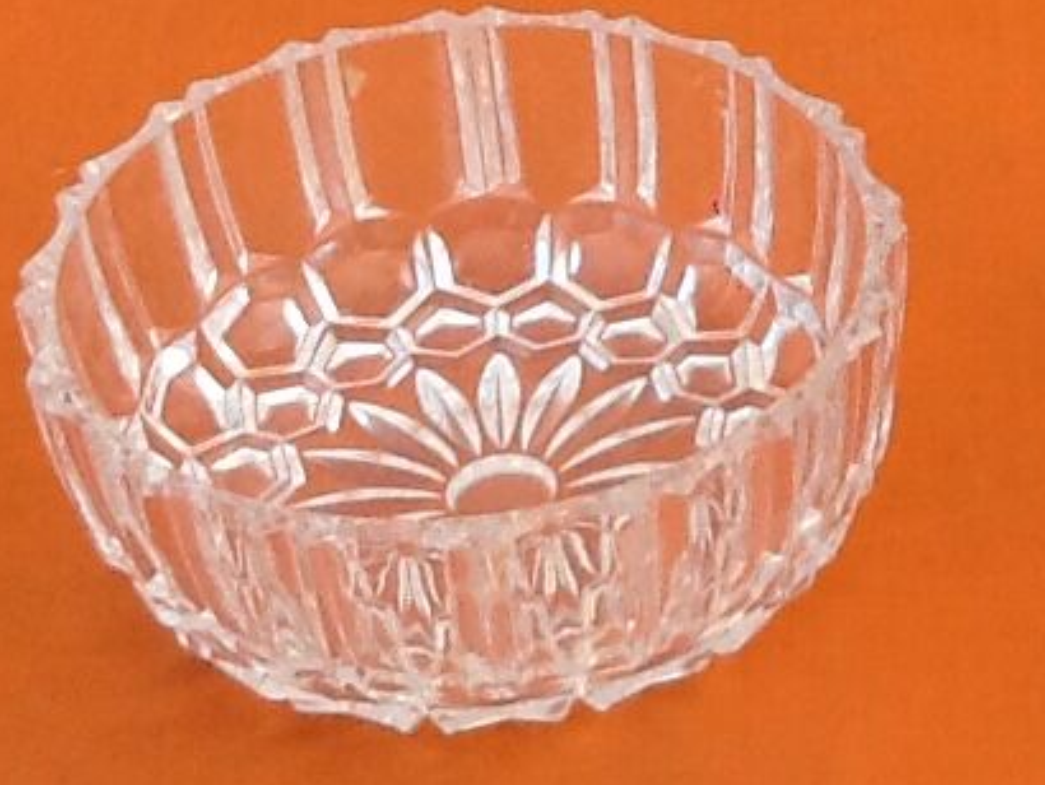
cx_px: 989
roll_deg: +2.6
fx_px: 3111
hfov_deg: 18.7
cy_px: 285
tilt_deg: -38.0
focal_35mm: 103
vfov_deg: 14.4
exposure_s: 1/235
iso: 40
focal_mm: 2.03
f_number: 2.4
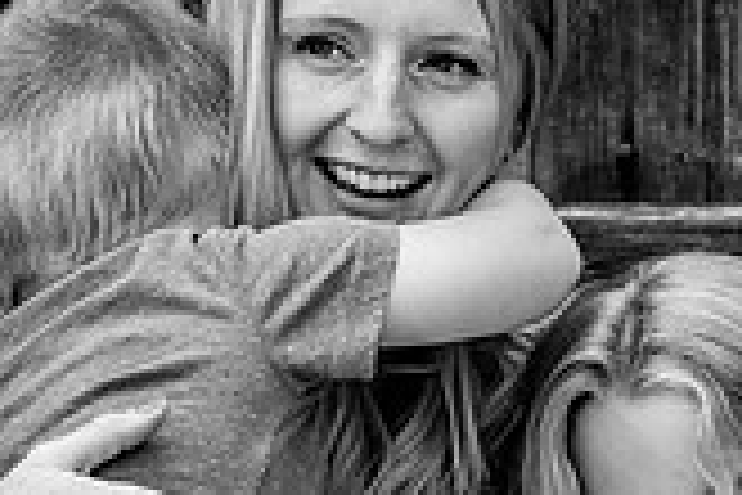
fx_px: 2679
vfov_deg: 10.3
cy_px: 641
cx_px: 256
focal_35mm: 130
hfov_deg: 15.7
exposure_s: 1/250
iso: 160
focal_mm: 37
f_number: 5.6
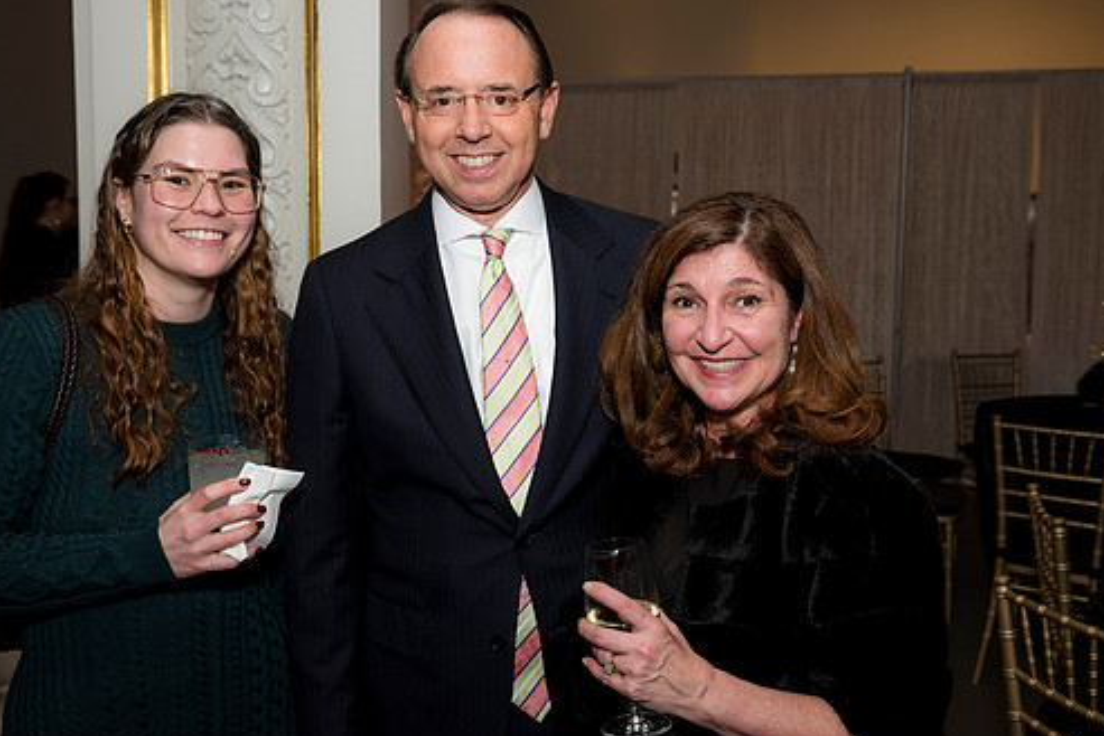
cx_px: 515
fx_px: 1288
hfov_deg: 46.4
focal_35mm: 42
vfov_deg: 31.9
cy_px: 341
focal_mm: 35
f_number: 5
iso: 800
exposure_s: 1/125
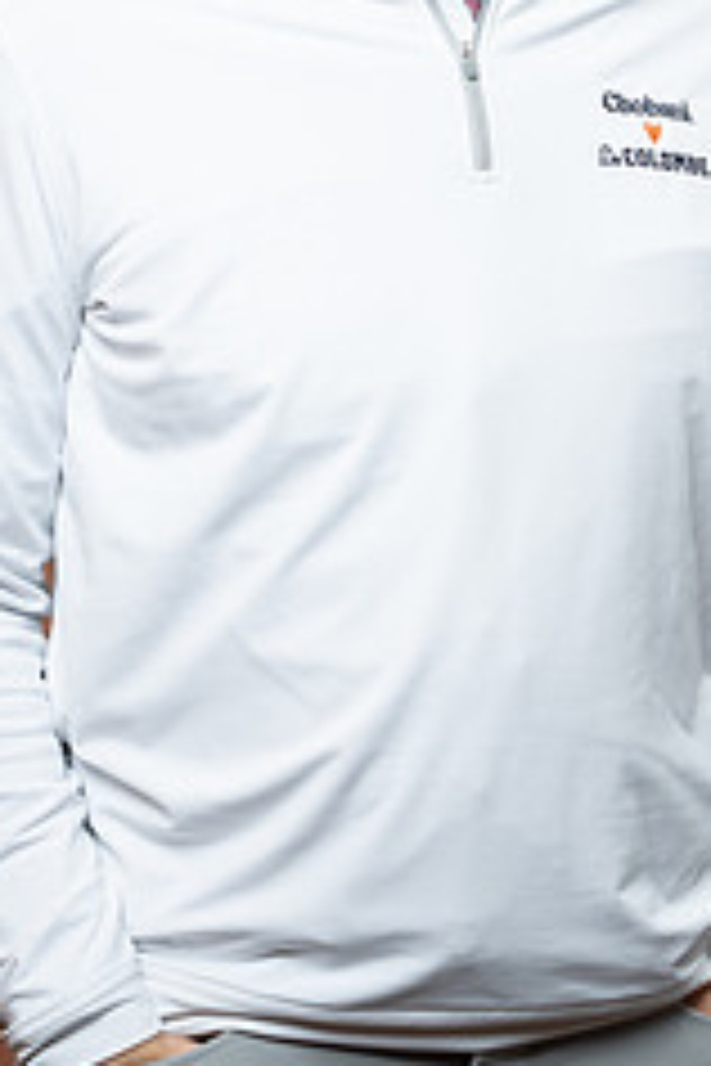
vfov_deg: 15.2
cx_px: 472
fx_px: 3940
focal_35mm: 133
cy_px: 99
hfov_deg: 10.3
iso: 320
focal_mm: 70
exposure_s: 1/160
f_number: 4
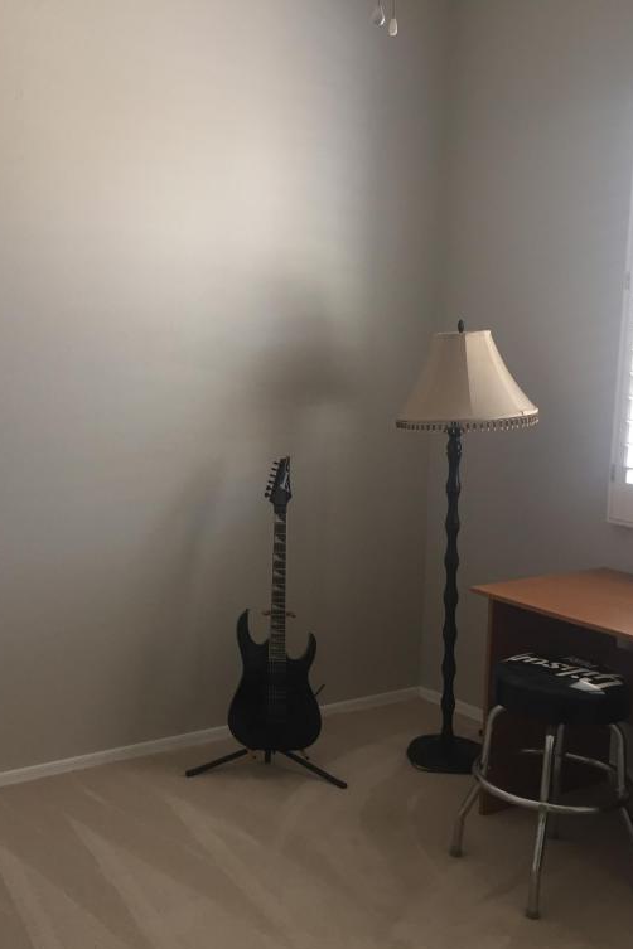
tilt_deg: -8.6
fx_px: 1081
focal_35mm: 41
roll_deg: -1.1
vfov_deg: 47.4
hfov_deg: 32.2
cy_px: 483
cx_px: 185
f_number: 2.2
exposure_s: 1/30
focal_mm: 4.15
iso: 64
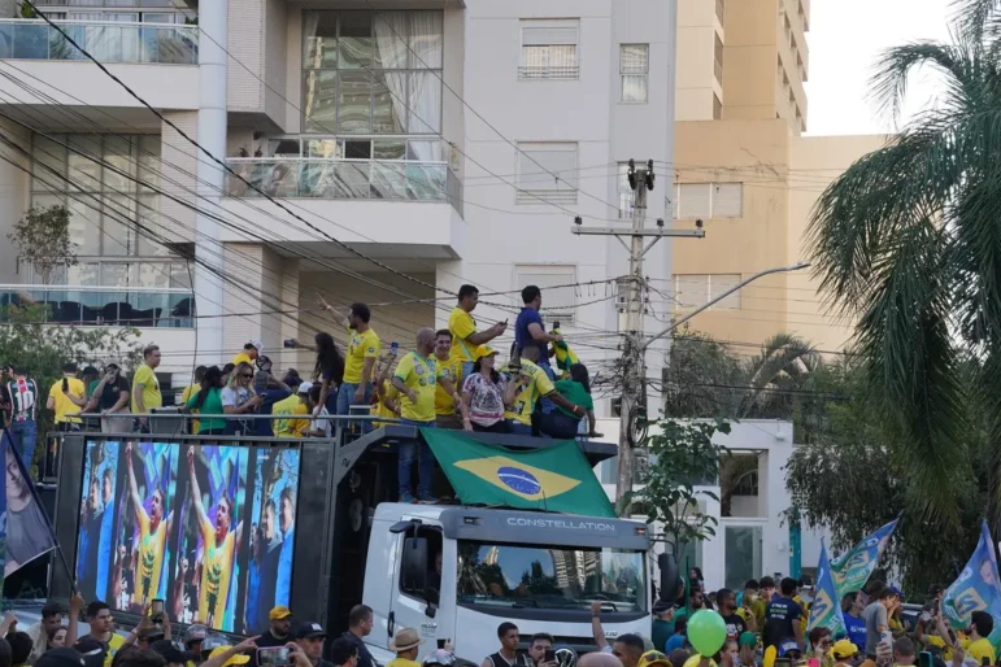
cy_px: 408
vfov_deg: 14.7
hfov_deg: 21.9
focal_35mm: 93
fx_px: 2586
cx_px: 470
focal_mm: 70
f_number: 7.1
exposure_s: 1/160
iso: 200
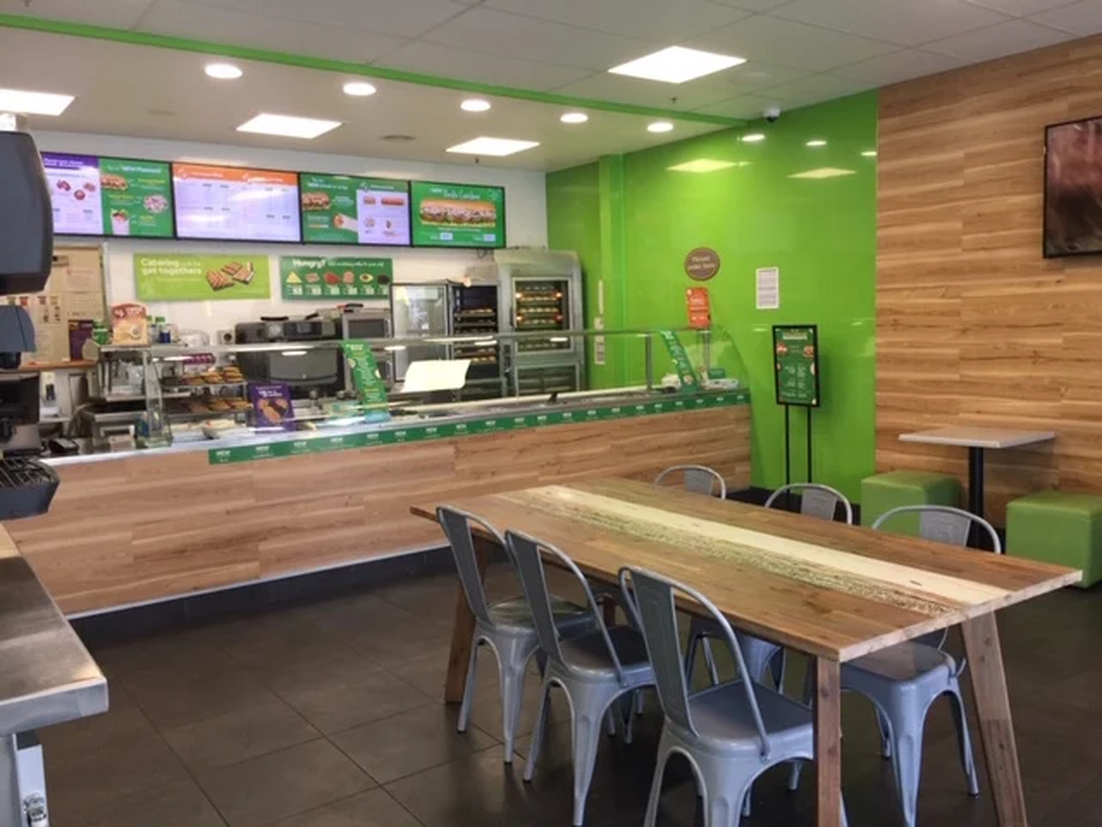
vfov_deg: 48.2
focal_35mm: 29
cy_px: 414
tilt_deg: -5.4
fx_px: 923
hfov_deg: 61.7
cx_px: 551
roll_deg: +0.4
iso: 32
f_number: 2.2
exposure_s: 1/33
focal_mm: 4.15
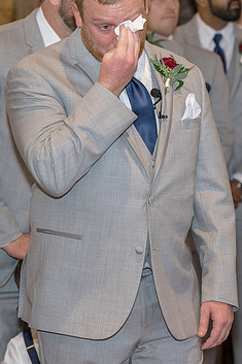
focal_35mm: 193
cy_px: 150
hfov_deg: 7.1
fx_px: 1948
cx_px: 125
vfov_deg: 10.7
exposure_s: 1/250
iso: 2000
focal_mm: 101
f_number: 4
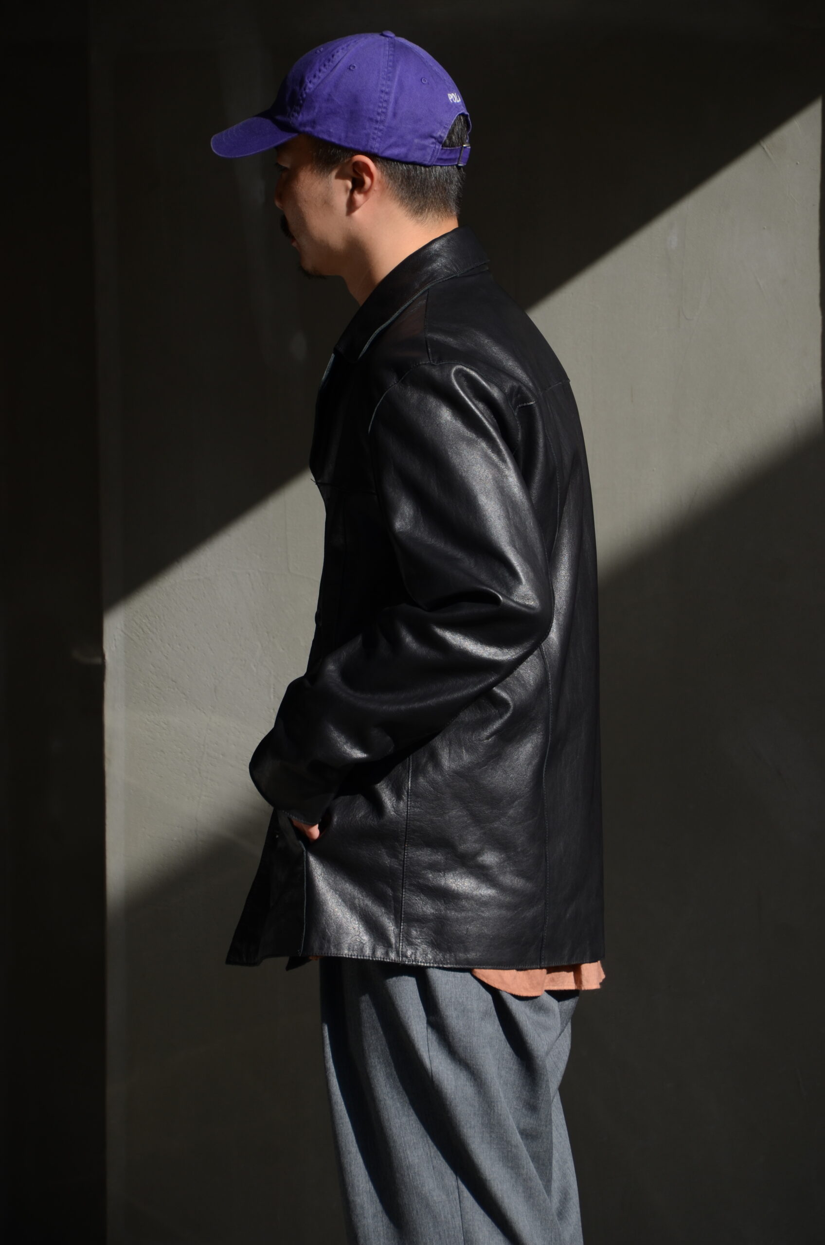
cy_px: 622
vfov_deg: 10.2
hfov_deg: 6.8
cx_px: 412
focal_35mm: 202
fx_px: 6991
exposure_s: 1/640
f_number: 6
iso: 160
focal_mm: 135
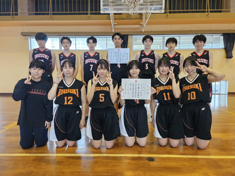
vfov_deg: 58.9
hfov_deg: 73.9
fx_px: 156
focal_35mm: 23
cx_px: 118
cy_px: 88
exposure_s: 1/120
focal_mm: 5.4
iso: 800
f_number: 1.8
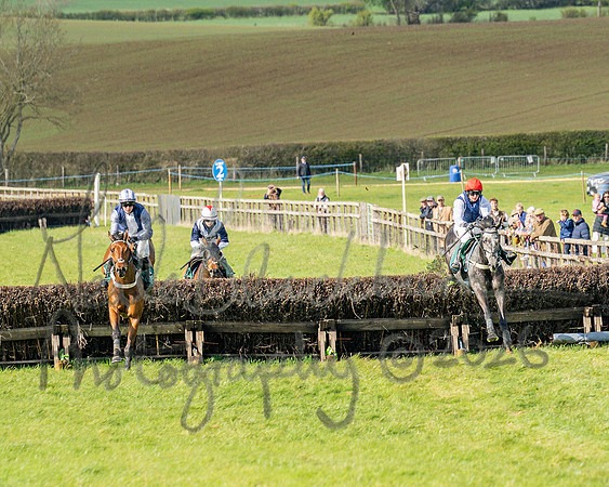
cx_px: 565
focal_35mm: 459
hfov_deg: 4.2
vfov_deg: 3.4
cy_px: 203
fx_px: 8264
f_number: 4.5
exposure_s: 1/1600
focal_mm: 160
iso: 250
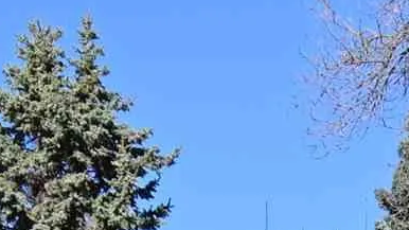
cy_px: 653
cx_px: 324
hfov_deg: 8.6
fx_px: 2711
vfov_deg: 4.7
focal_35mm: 250
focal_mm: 20
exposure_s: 1/320
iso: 100
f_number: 6.3
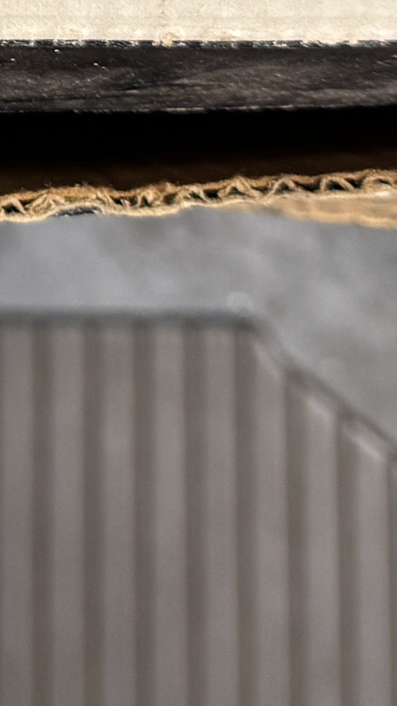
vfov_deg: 15.6
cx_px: -504
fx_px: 2340
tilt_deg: -80.3
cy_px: -412
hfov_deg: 8.9
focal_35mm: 125
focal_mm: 6.76
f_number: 1.78
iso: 200
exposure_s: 1/50
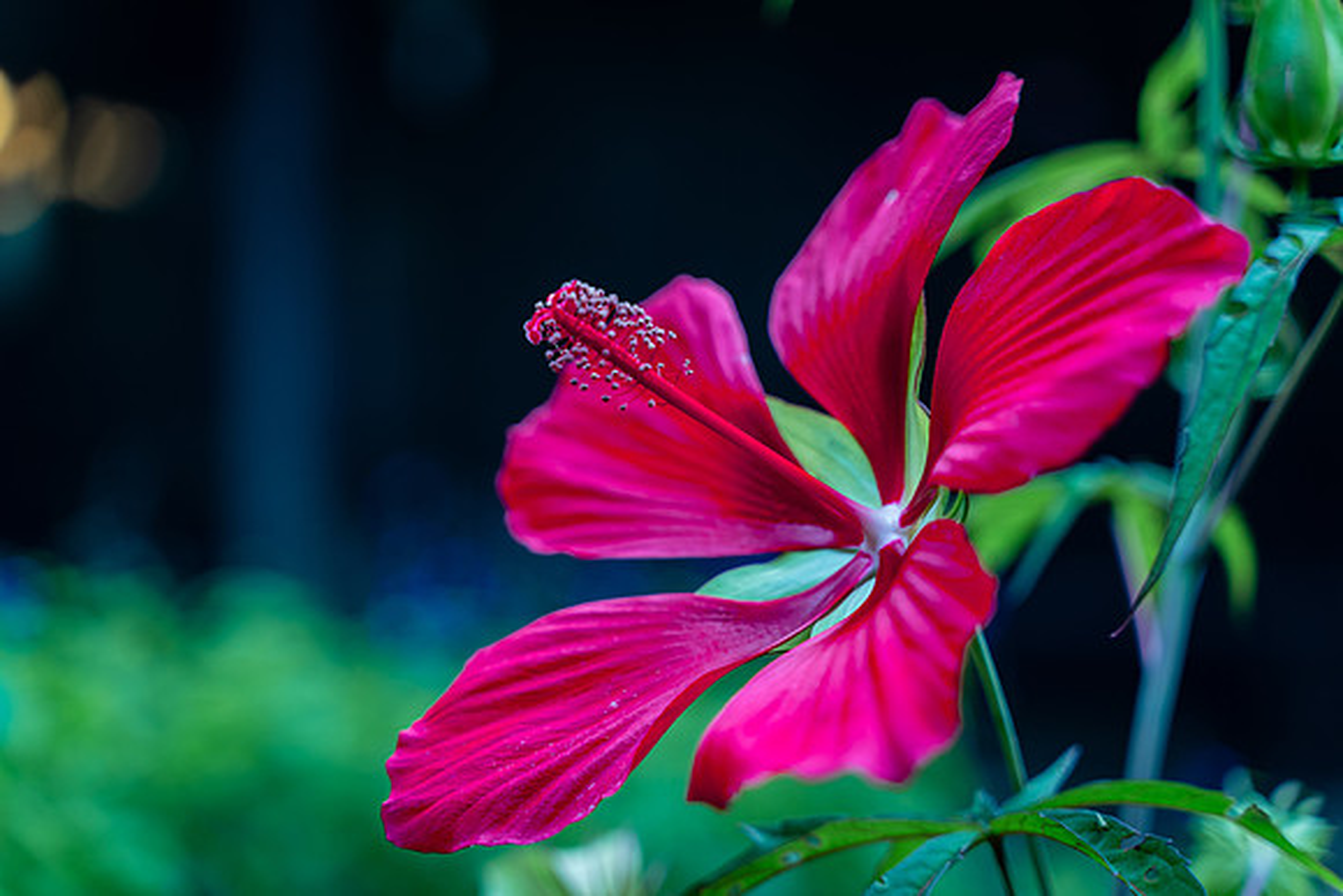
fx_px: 2798
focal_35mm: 75
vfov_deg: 18.2
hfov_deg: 27.0
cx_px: 672
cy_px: 448
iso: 320
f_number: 3.2
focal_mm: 75
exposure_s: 1/125
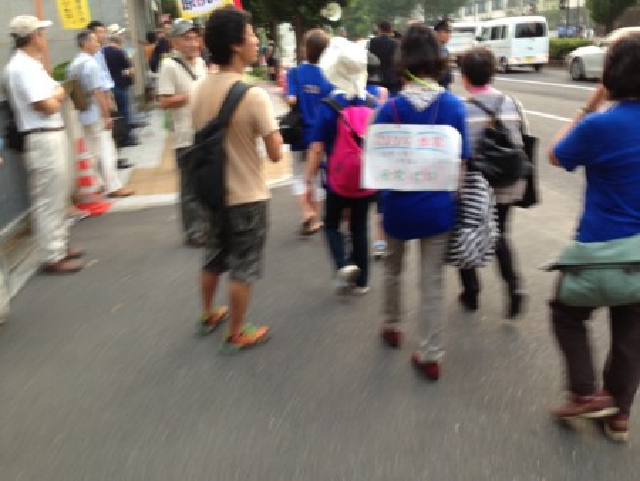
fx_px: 610
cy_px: 240
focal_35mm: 33
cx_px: 320
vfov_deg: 43.0
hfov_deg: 55.3
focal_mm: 4.13
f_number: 2.4
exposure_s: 1/30
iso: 50
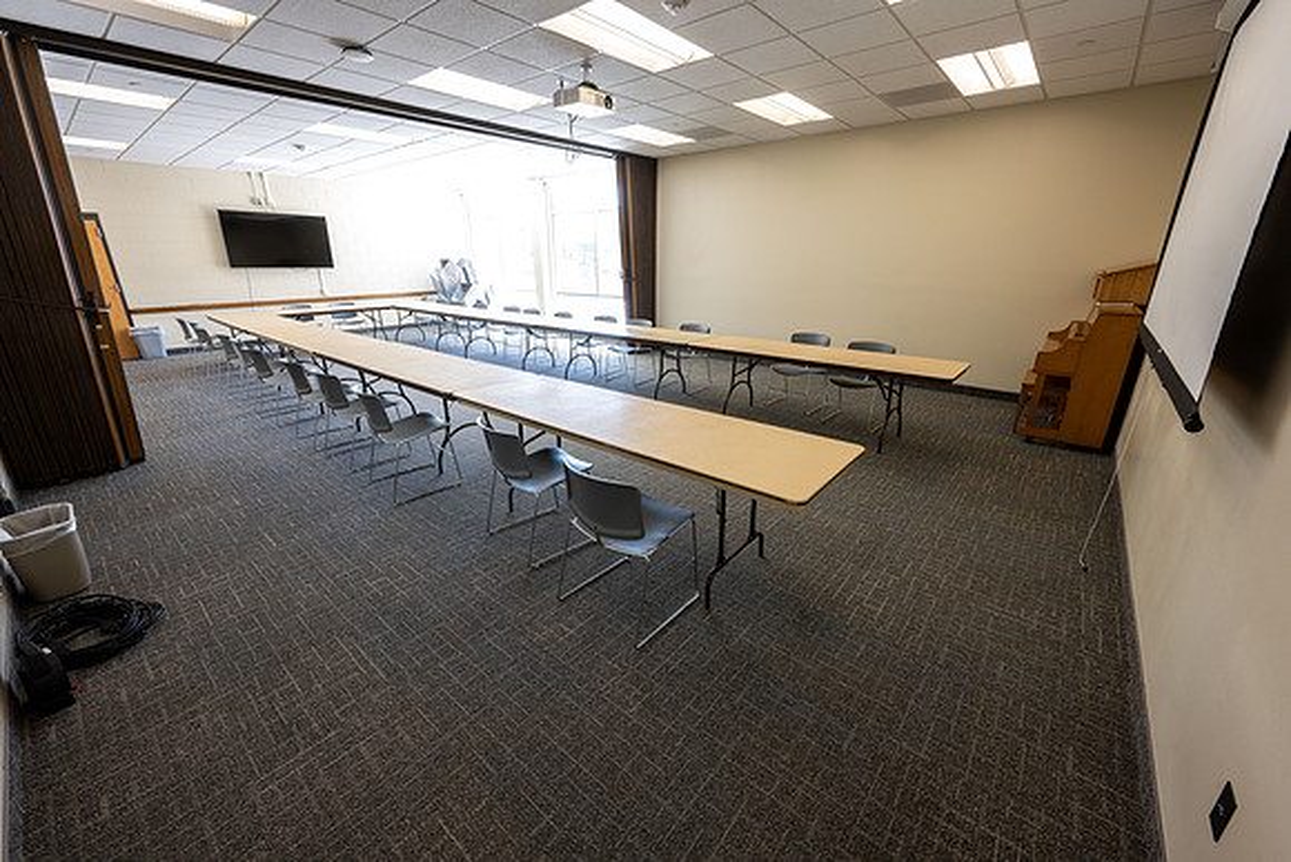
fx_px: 502
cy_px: 431
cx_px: 646
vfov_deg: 81.2
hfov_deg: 104.2
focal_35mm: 14
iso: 100
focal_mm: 14
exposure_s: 1/3
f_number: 11
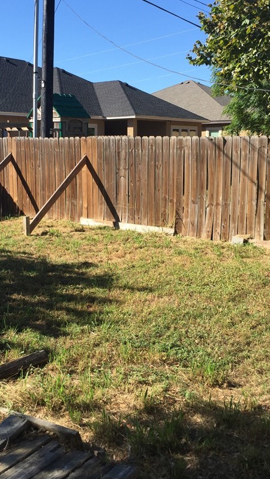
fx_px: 522
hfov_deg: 28.9
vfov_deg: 49.4
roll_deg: +0.4
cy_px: 225
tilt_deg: -6.1
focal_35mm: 41
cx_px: 103
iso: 32
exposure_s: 1/1236
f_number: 2.2
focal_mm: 4.15
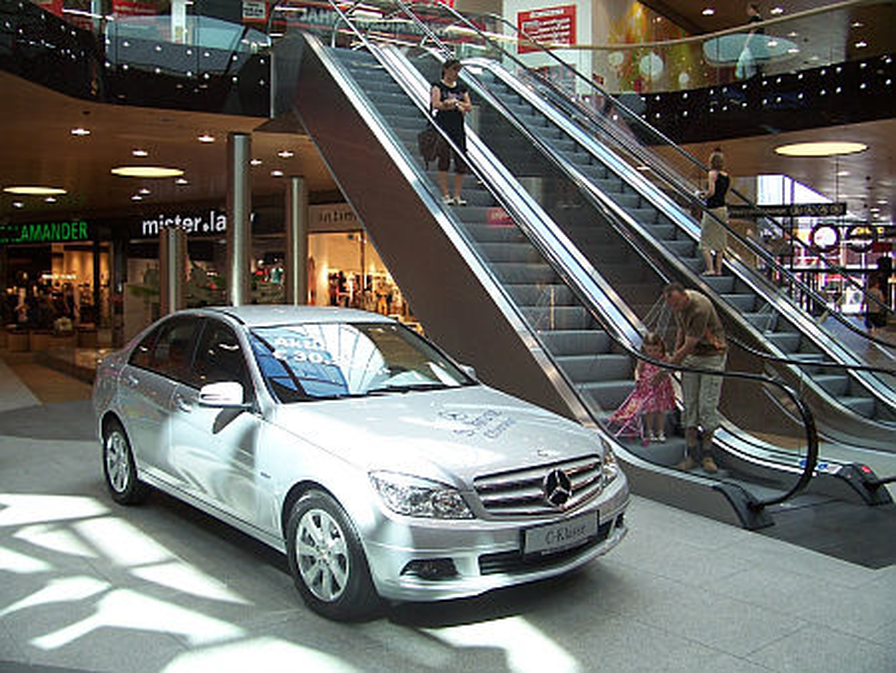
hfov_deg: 53.9
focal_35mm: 34
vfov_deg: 41.8
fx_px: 881
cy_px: 336
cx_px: 448
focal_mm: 5.6
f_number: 2.7
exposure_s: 1/90
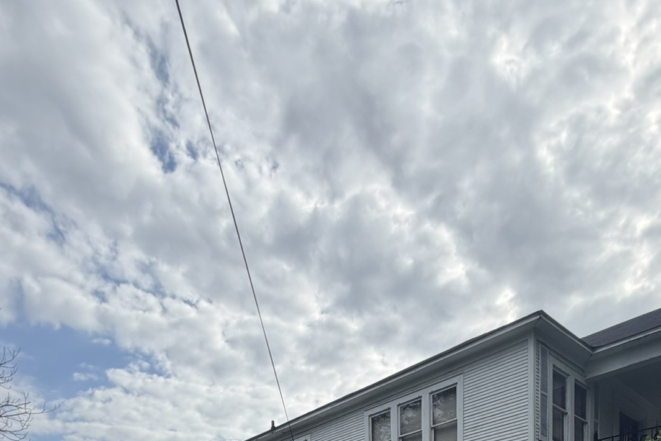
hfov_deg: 65.3
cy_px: 625
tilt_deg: -1.5
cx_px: 361
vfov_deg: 30.8
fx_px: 514
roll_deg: +1.3
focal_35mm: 28
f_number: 2.2
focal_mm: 2.22
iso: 20
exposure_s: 1/1050
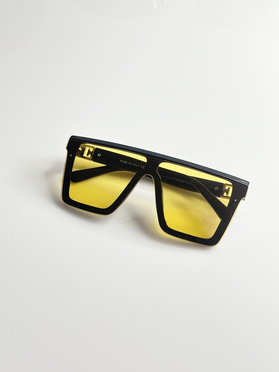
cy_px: 186
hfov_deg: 30.3
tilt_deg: -49.9
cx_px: 140
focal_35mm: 48
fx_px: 516
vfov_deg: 39.7
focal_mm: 6.86
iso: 125
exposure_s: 1/50
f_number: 1.78
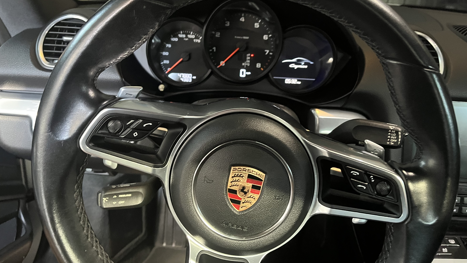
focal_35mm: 29
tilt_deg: -20.0
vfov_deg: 40.0
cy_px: 106
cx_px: 232
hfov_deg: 66.1
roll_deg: -3.8
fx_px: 359
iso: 640
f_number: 1.6
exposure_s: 1/30
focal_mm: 5.1
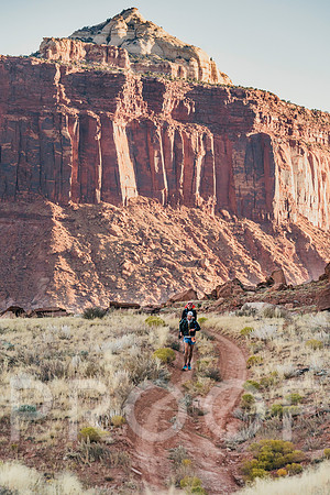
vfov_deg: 11.5
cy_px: 248
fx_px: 2447
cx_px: 165
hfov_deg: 7.7
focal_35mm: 178
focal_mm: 178
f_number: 6.3
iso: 1250
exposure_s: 1/1600
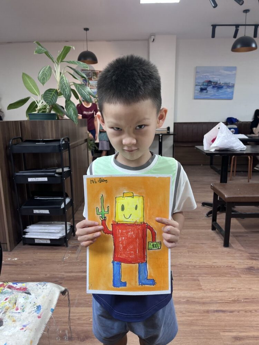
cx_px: 130
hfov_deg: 53.1
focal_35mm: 26
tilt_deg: -13.7
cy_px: 172
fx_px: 259
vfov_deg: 67.3
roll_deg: +1.8
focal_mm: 5.1
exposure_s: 1/100
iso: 100
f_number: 1.6
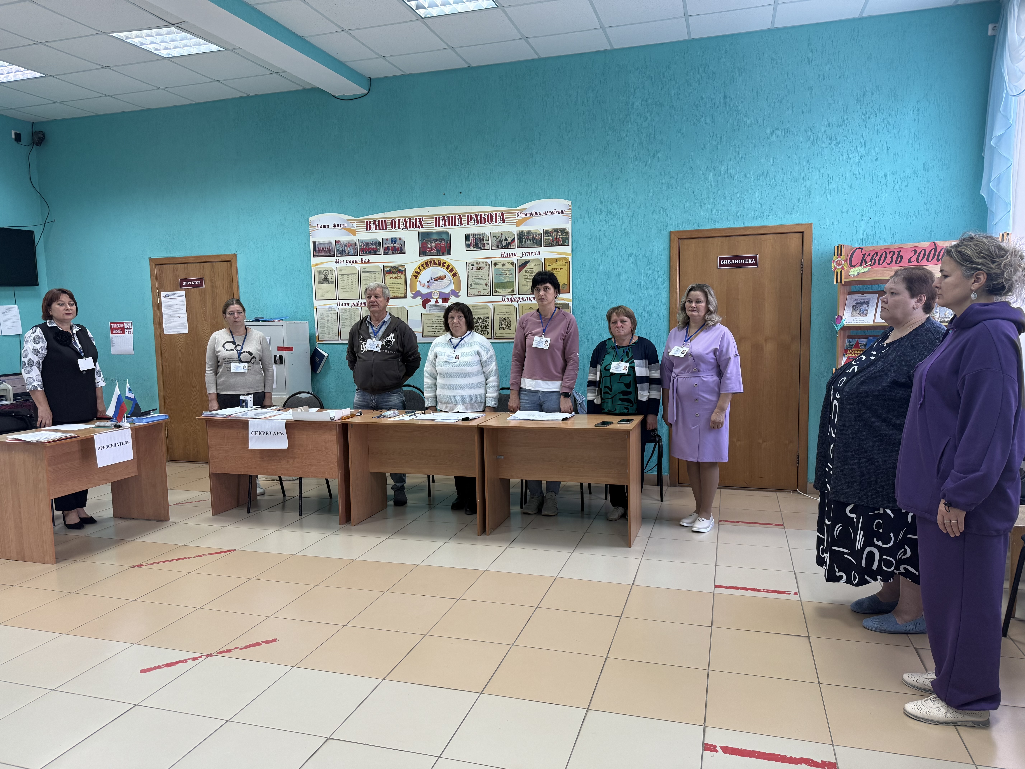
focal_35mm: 24
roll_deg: +1.2
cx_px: 512
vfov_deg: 56.8
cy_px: 384
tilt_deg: -5.3
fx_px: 711
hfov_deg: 71.6
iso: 125
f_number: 1.78
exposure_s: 1/50
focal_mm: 6.76
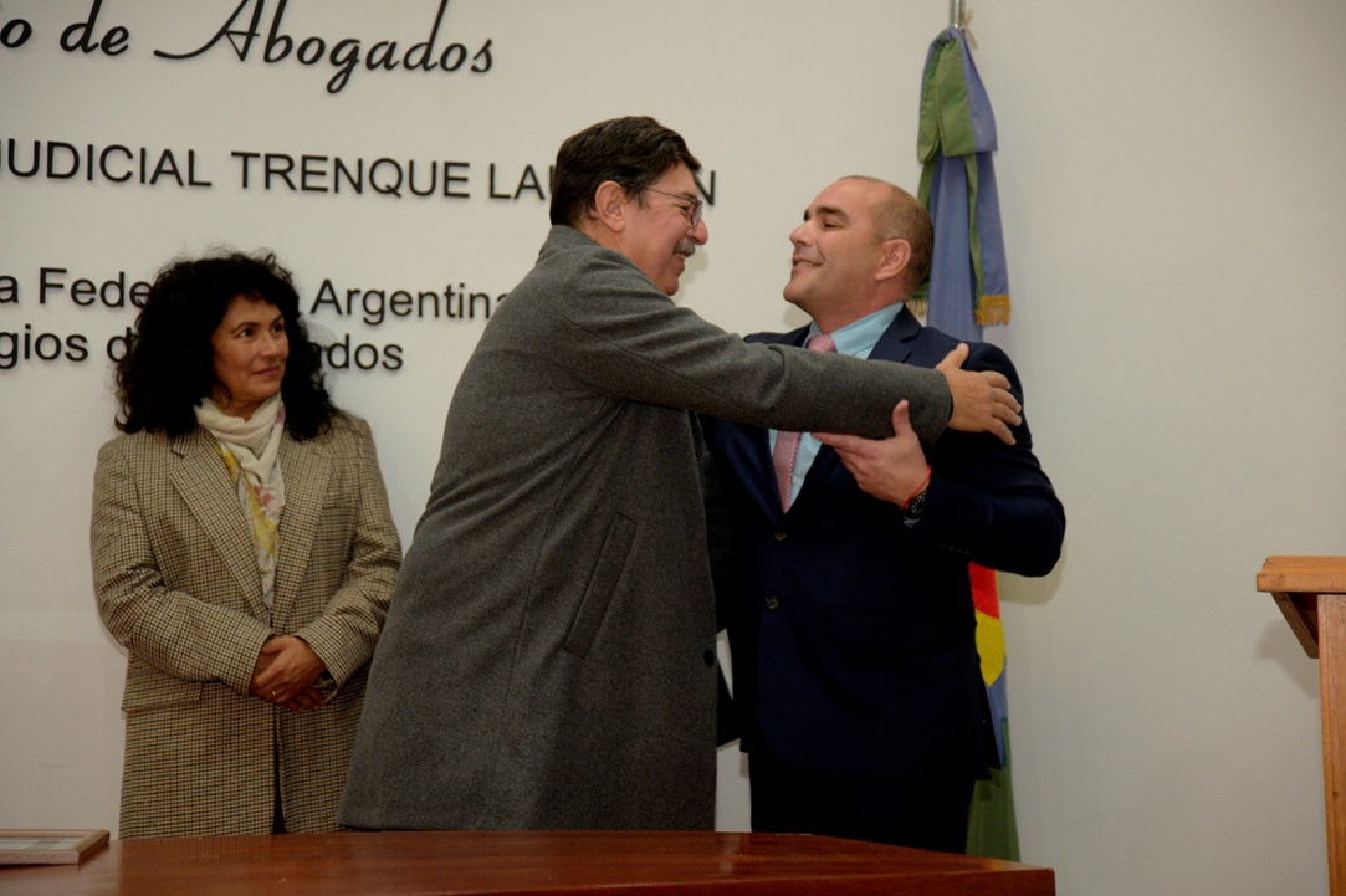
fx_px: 3176
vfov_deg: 16.1
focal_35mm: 85
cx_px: 673
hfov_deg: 23.9
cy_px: 448
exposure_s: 1/125
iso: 1600
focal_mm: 85
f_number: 4.5
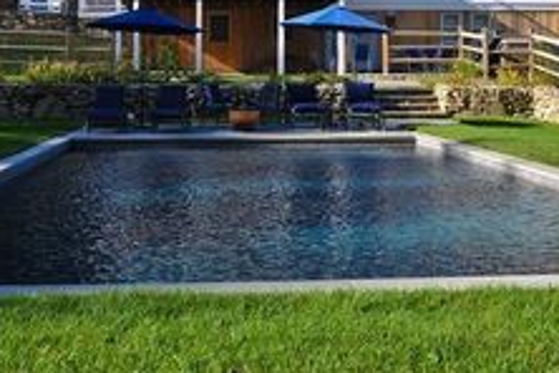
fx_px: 838
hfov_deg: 36.9
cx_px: 264
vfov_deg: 24.4
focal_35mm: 54
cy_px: 42
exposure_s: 1/320
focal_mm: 24
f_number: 5.6
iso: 200
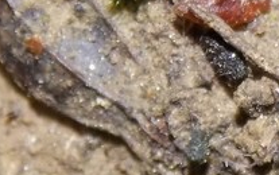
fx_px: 3563
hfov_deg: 4.5
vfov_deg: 2.8
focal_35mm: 468
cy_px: -183
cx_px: 336
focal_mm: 19.1
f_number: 4.7
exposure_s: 1/30
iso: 200
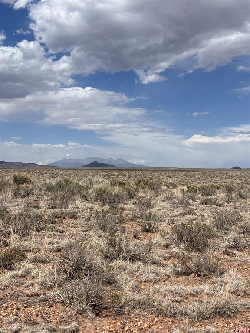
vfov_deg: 36.8
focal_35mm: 52
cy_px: 166
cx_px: 125
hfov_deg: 28.0
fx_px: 501
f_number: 1.6
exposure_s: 1/6329
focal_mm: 5.96
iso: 40
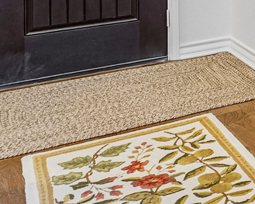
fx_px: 558
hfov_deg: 18.9
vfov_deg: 18.0
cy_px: -120
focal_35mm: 74
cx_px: 474
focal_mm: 16
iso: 400
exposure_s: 1/10
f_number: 8
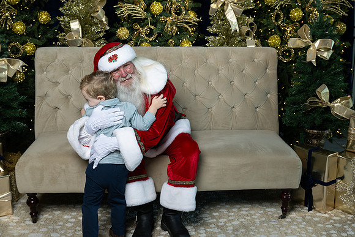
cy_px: 118
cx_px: 178
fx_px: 444
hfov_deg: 43.6
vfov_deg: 29.9
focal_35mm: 45
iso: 400
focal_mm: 45
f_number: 7.1
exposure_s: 1/60
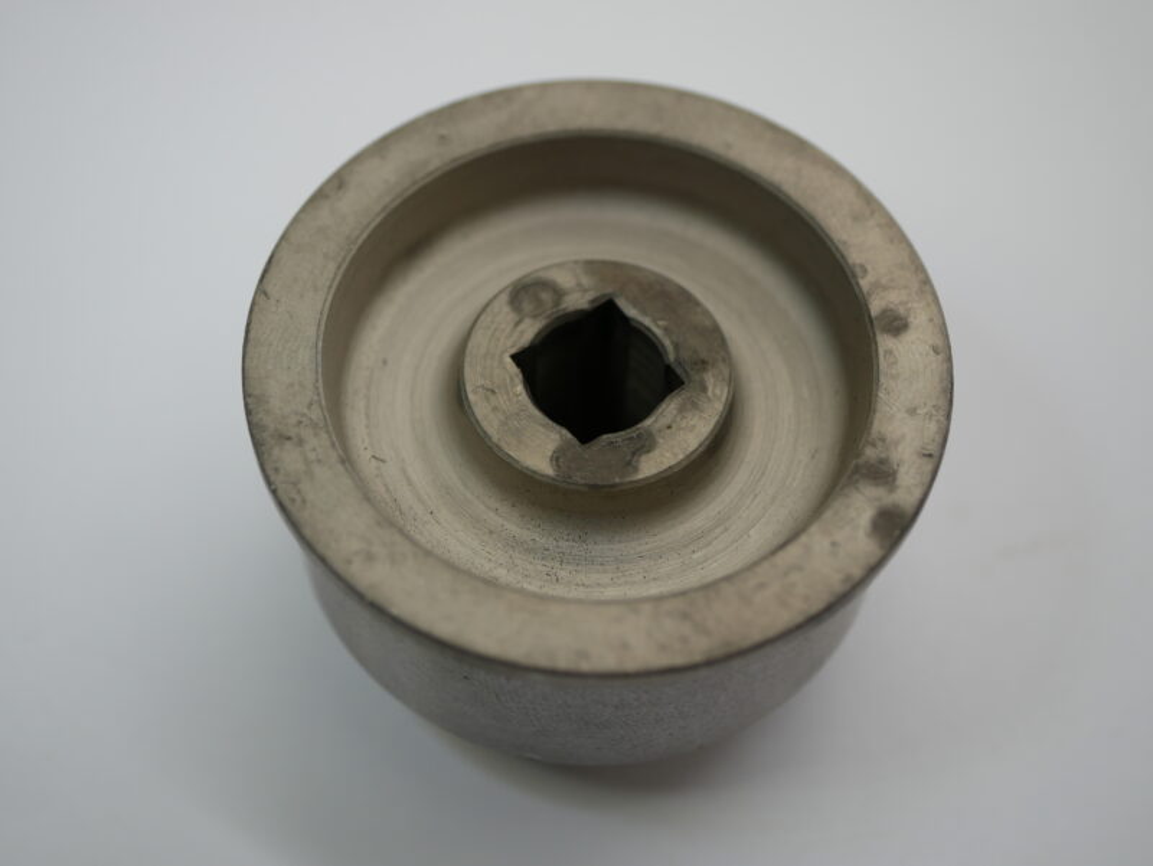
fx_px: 2000
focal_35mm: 60
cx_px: 576
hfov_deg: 32.2
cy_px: 433
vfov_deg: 24.4
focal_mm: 30
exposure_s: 1/200
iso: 200
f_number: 3.5
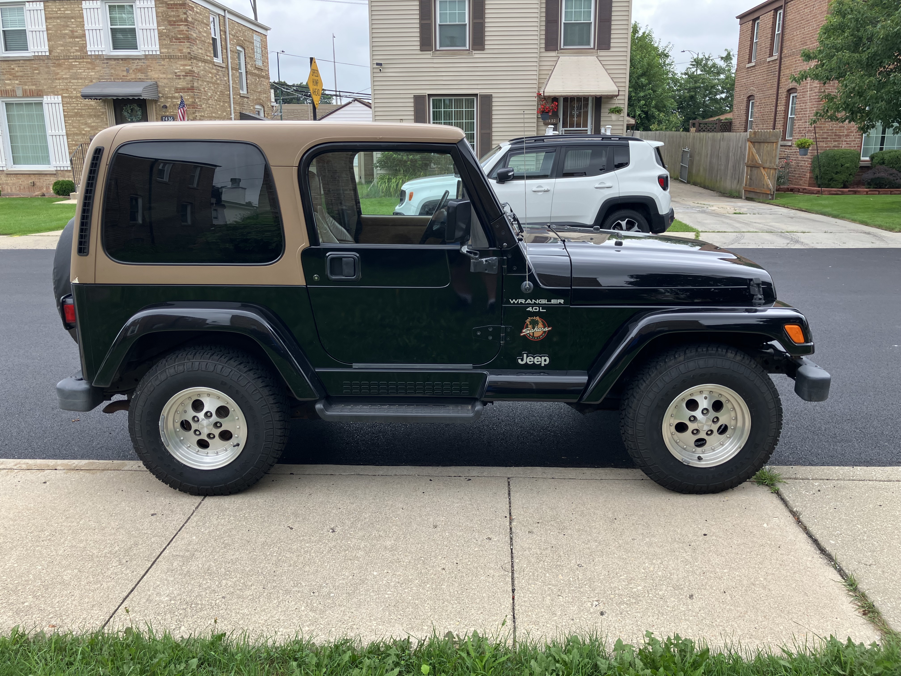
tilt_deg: -13.7
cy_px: 338
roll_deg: +1.6
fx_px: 729
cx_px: 450
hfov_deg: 63.4
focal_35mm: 28
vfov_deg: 49.7
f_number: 1.8
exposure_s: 1/148
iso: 25
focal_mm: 3.99
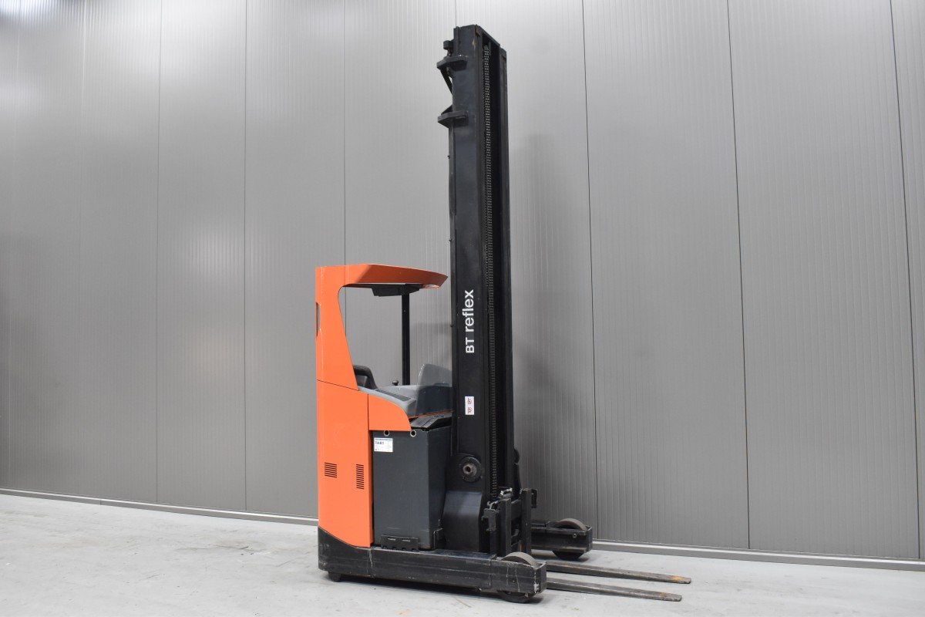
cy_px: 308
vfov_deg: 41.7
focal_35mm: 32
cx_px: 462
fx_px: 809
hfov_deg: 59.5
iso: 1250
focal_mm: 21
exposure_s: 1/25
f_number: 5.6
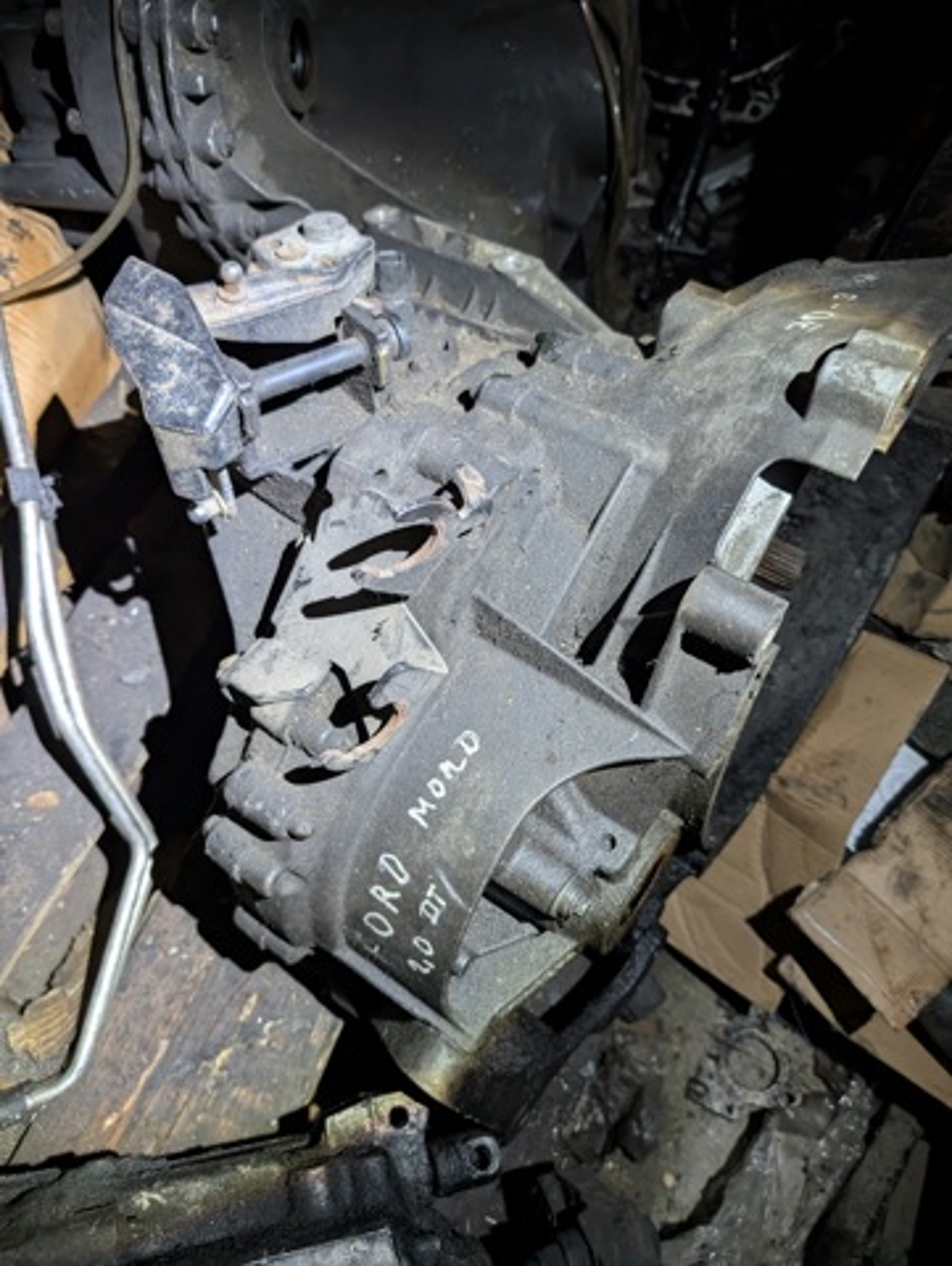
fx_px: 878
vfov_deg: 71.5
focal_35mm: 24
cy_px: 633
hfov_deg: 56.9
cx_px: 476
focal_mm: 6.9
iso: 866
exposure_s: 1/47.1
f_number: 1.68
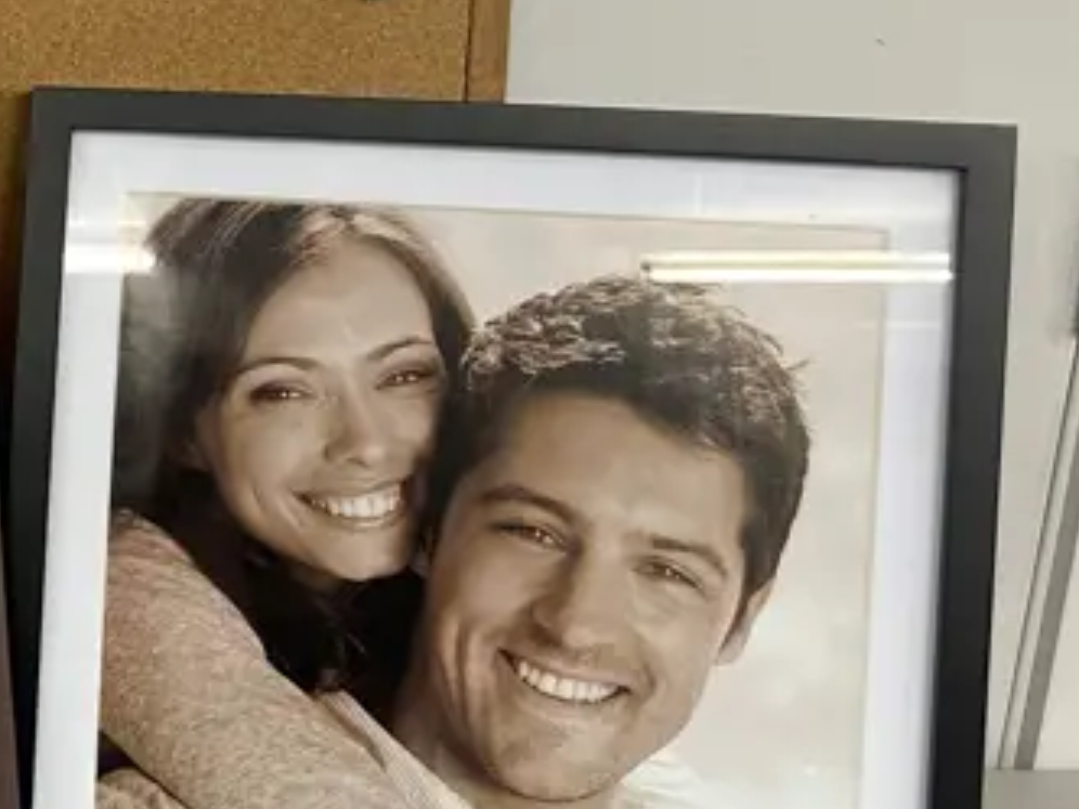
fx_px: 2307
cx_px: -439
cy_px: 227
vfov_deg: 19.8
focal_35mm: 74
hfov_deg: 22.6
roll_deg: +0.3
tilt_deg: -16.7
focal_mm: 6.86
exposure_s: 1/100
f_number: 1.78
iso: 160
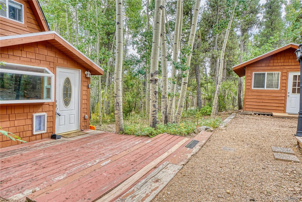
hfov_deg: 77.3
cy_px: 101
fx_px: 189
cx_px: 151
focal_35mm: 22
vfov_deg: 56.1
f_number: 22
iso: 250
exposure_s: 1/8
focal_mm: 15
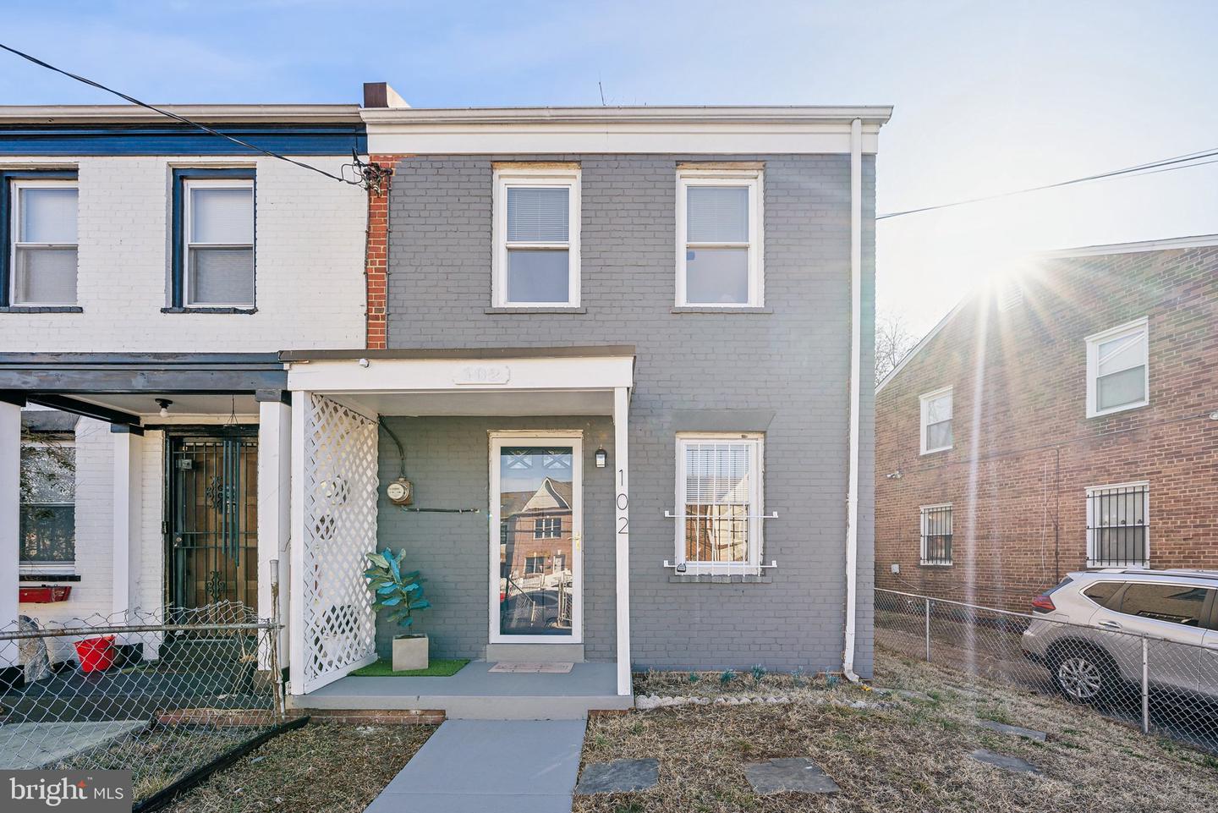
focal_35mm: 13
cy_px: 406
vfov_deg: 85.5
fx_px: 440
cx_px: 609
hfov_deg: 108.3
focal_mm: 13
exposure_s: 1/125
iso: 80
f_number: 5.6
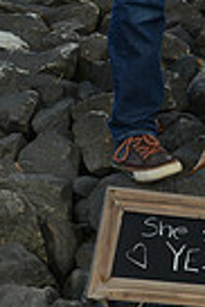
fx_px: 1891
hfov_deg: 6.1
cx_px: 321
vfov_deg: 8.9
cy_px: -226
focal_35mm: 222
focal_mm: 52
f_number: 8
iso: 400
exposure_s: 1/250
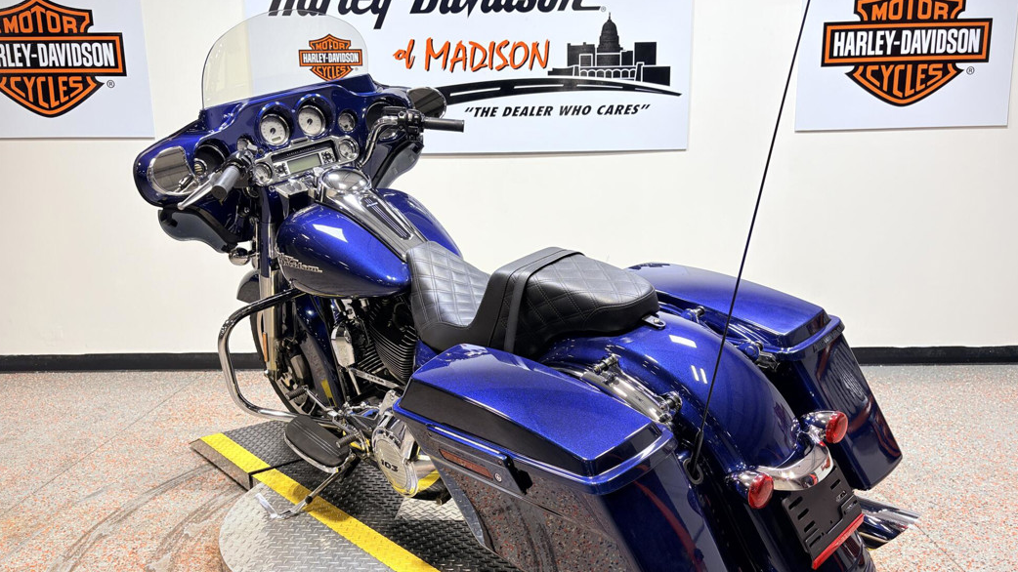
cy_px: 330
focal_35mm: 29
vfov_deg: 40.1
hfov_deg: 66.1
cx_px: 514
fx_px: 783
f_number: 1.6
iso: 50
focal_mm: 5.96
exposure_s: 1/120
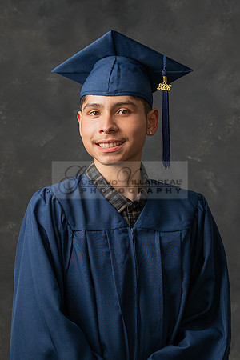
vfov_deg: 16.9
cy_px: 238
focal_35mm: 121
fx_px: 1208
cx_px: 61
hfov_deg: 11.3
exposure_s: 1/200
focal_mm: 55
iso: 200
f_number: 5.6
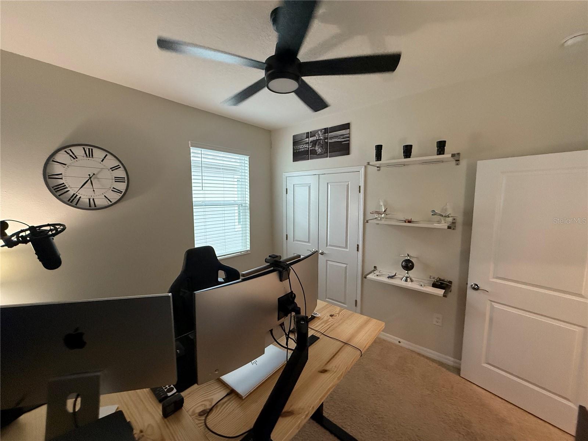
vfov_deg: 85.7
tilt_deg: -5.2
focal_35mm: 14
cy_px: 220
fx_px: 238
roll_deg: +0.0
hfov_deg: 102.1
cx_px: 294
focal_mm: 2.22
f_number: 2.2
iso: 500
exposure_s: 1/120
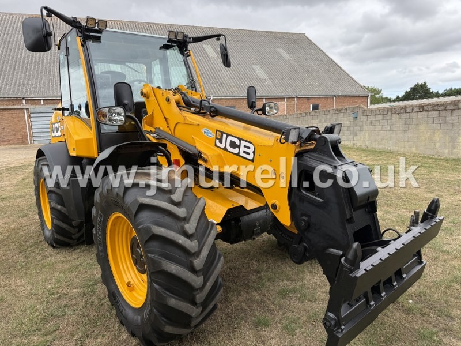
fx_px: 320
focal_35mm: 24
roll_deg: +2.7
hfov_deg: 71.6
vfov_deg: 56.8
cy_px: 173
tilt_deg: -7.6
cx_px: 230
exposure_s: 1/1211
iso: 100
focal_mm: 6.76
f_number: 1.78
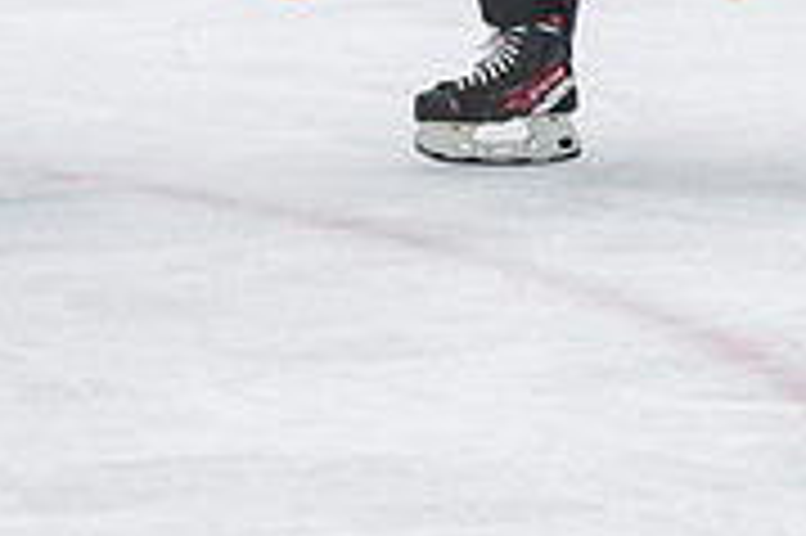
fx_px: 8321
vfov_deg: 3.7
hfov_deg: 5.5
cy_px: -196
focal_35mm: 372
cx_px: 603
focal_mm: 78
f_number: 3.2
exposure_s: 1/640
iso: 2000
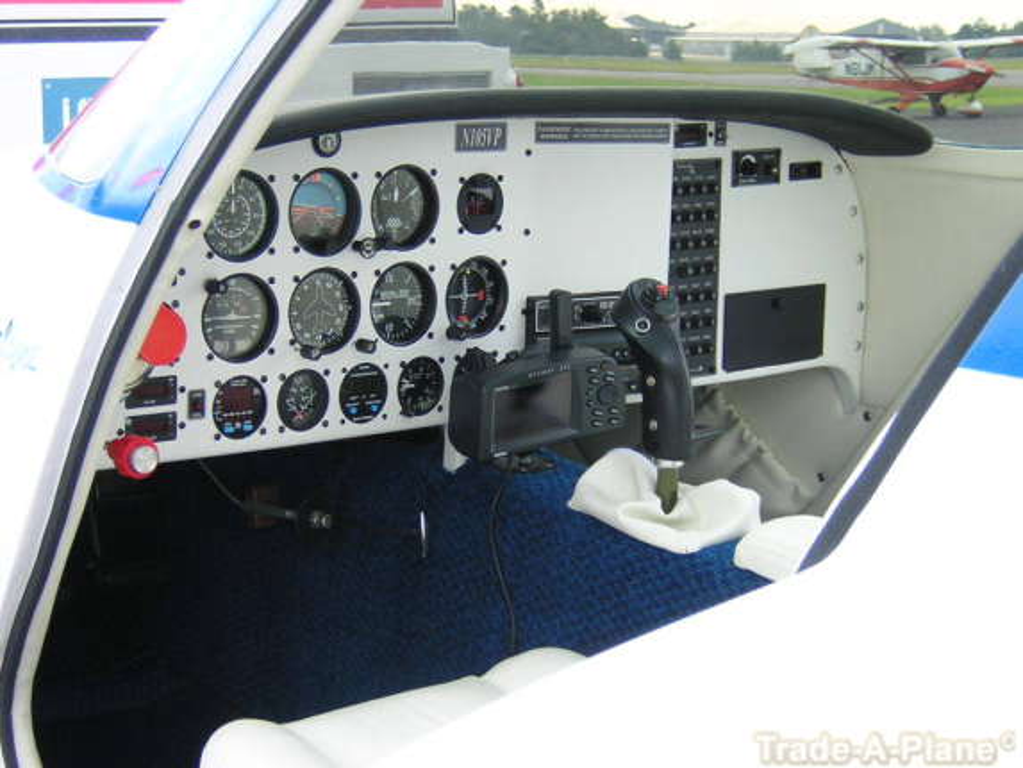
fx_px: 2187
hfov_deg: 26.3
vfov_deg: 19.9
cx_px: 512
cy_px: 384
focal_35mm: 74
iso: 100
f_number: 3.8
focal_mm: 9.6
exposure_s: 1/110
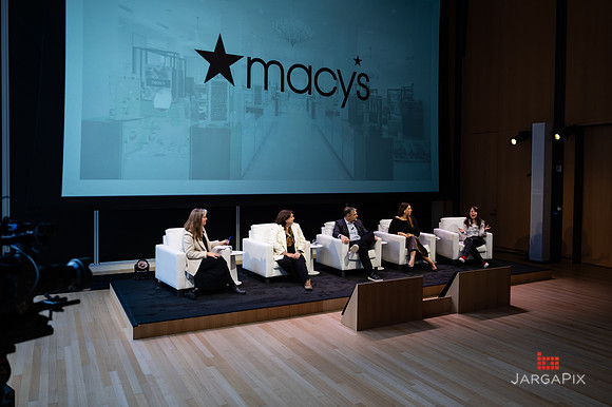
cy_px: 188
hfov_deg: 64.9
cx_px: 306
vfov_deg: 45.9
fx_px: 481
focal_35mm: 28
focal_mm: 26
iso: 125
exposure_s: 1/125
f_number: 3.2
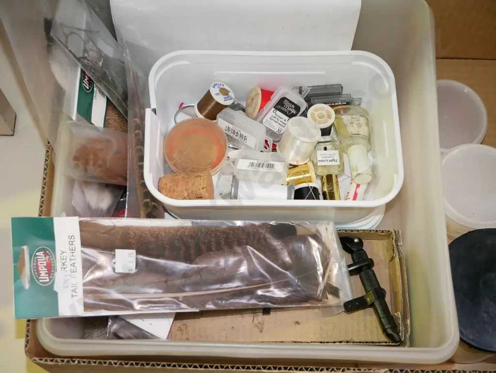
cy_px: 186
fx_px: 774
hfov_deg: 35.5
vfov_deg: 27.1
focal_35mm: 54
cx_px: 248
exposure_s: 1/160
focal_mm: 27
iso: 3200
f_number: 5.6
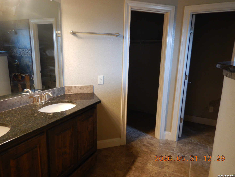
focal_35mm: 24
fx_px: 163
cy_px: 88
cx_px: 118
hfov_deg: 71.6
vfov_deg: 56.8
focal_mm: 4.3
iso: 280
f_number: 2.8
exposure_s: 1/30
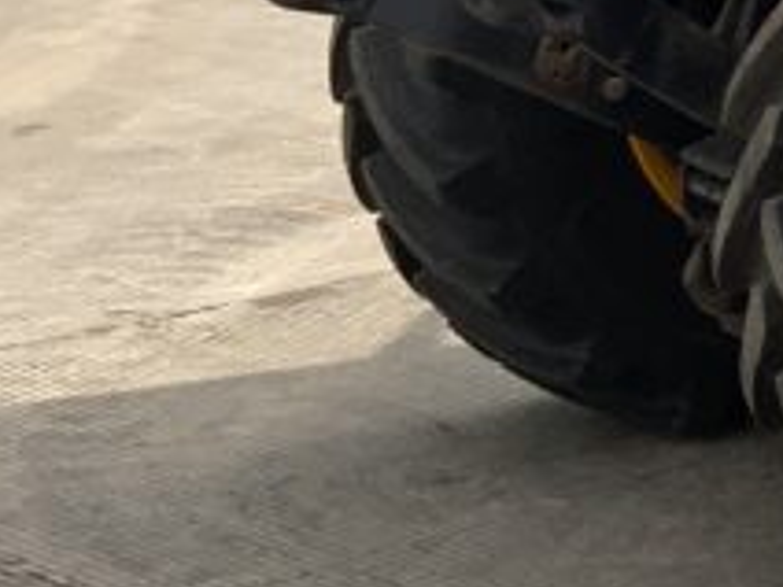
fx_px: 3167
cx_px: 1765
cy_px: -332
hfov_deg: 11.9
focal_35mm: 140
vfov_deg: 10.2
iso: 16
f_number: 1.8
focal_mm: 3
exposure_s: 1/1534
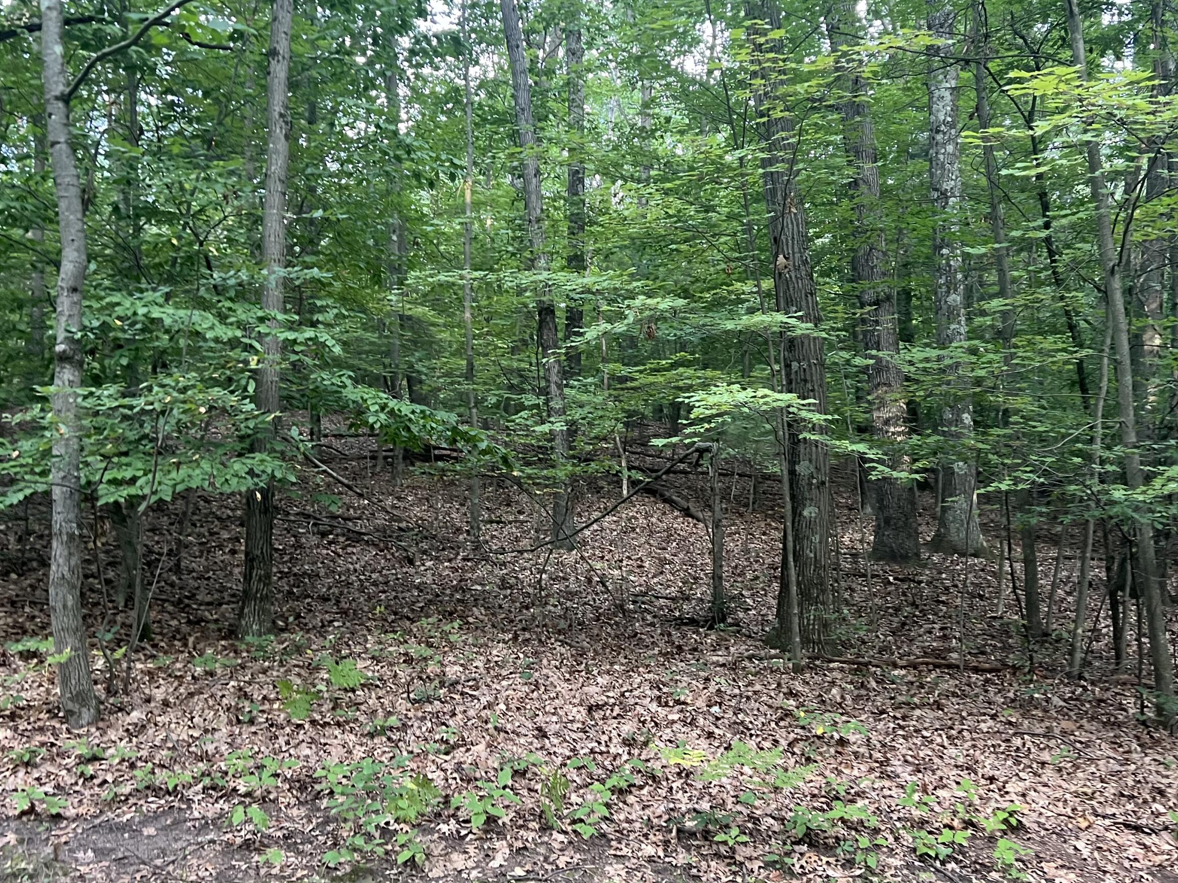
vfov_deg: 41.7
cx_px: 620
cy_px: 394
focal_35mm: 34
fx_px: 1157
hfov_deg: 53.9
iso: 125
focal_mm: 5.7
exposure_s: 1/60
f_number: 1.5
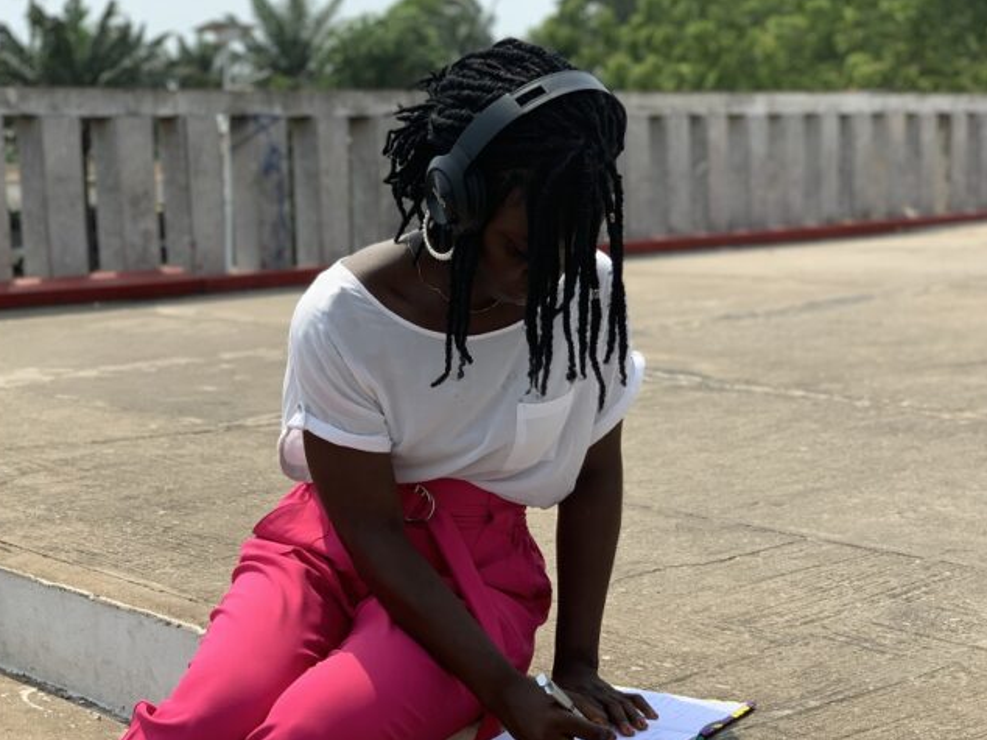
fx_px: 1796
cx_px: 528
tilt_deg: -7.3
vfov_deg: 23.2
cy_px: 444
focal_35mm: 63
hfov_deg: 30.7
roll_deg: -0.1
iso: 16
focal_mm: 6
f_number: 2.4
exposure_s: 1/841
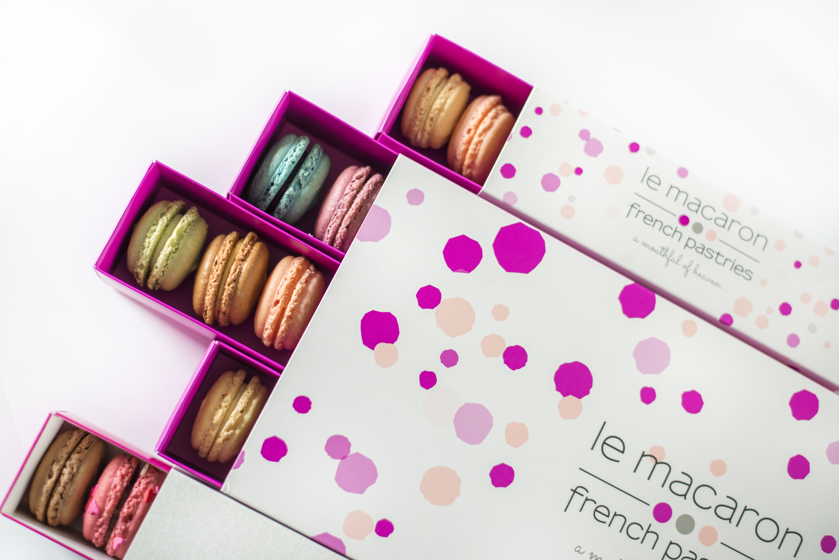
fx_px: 1166
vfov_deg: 27.0
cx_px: 420
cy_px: 280
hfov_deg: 39.6
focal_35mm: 50
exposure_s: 1/100
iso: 500
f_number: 2.2
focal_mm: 50
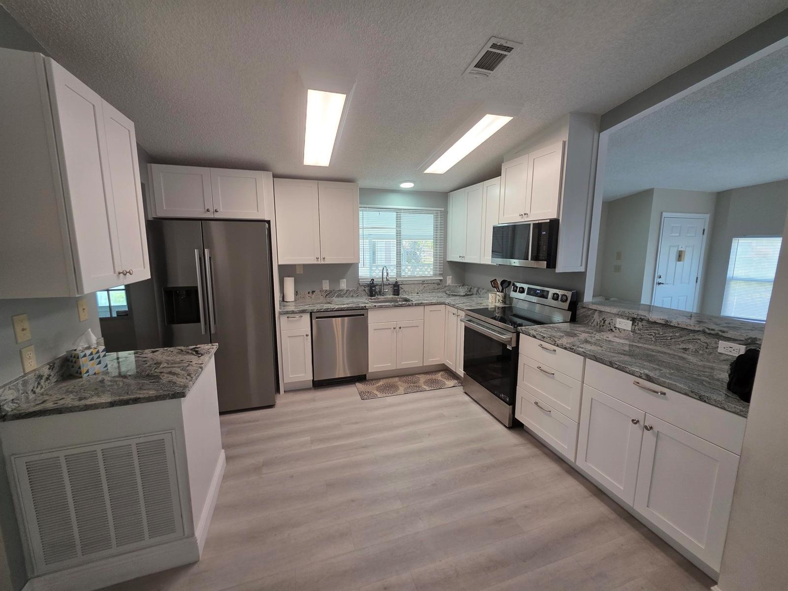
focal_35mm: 13
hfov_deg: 106.2
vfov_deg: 89.9
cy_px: 296
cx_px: 394
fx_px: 296
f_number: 1.9
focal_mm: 2.2
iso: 100
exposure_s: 1/120
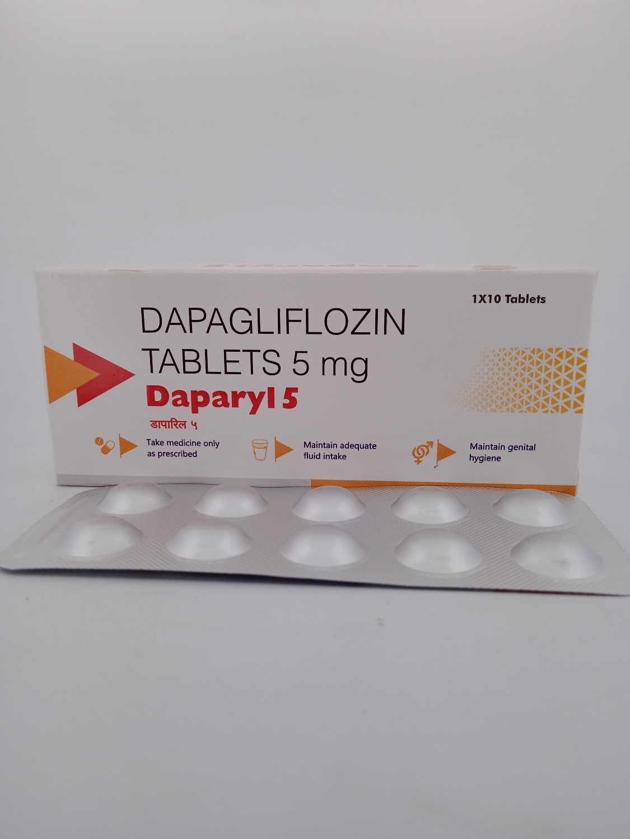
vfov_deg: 63.4
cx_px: 315
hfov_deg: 49.7
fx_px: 679
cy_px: 420
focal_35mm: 28
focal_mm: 3.43
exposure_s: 1/209
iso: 100
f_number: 2.2
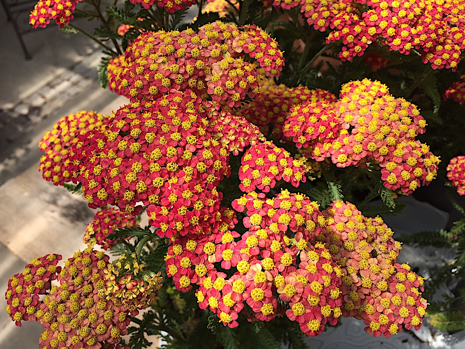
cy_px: 174
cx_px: 232
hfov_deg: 61.7
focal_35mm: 29
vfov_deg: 48.2
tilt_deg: -52.5
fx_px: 390
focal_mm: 4.15
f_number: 2.2
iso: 32
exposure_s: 1/1014
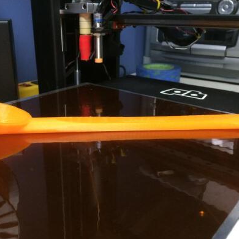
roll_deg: +2.1
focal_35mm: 35
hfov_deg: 47.1
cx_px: 103
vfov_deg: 47.2
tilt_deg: -19.1
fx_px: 273
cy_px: 118
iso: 320
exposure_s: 1/20
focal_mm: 4.15
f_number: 2.2
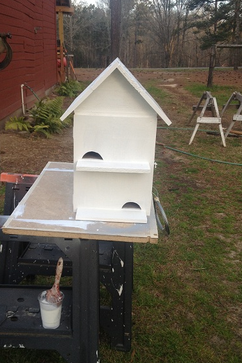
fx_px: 424
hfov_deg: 31.9
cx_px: 114
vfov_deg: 46.4
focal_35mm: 42
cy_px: 181
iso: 64
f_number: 2.4
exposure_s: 1/128
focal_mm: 4.28
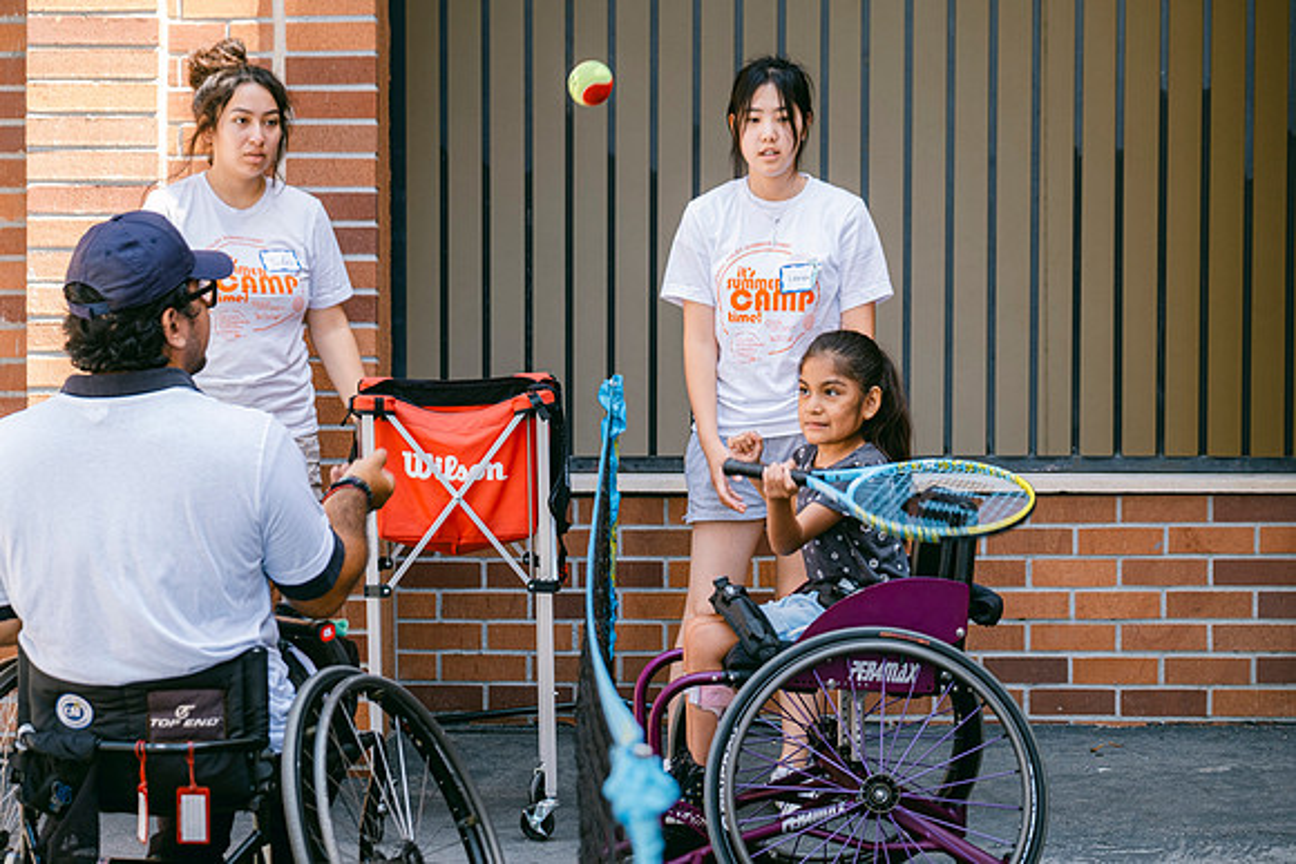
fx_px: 3853
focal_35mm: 107
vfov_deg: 12.8
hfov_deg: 19.1
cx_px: 648
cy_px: 432
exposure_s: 1/140
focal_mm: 71.5
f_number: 2.8
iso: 160
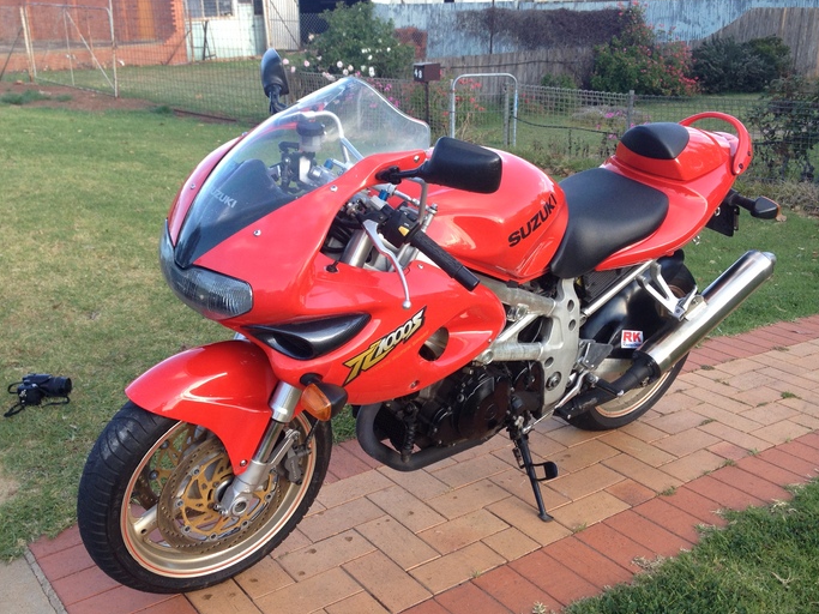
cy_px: 290
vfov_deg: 35.1
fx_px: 970
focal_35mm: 41
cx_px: 403
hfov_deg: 45.8
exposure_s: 1/224
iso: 50
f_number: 2.4
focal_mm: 4.28
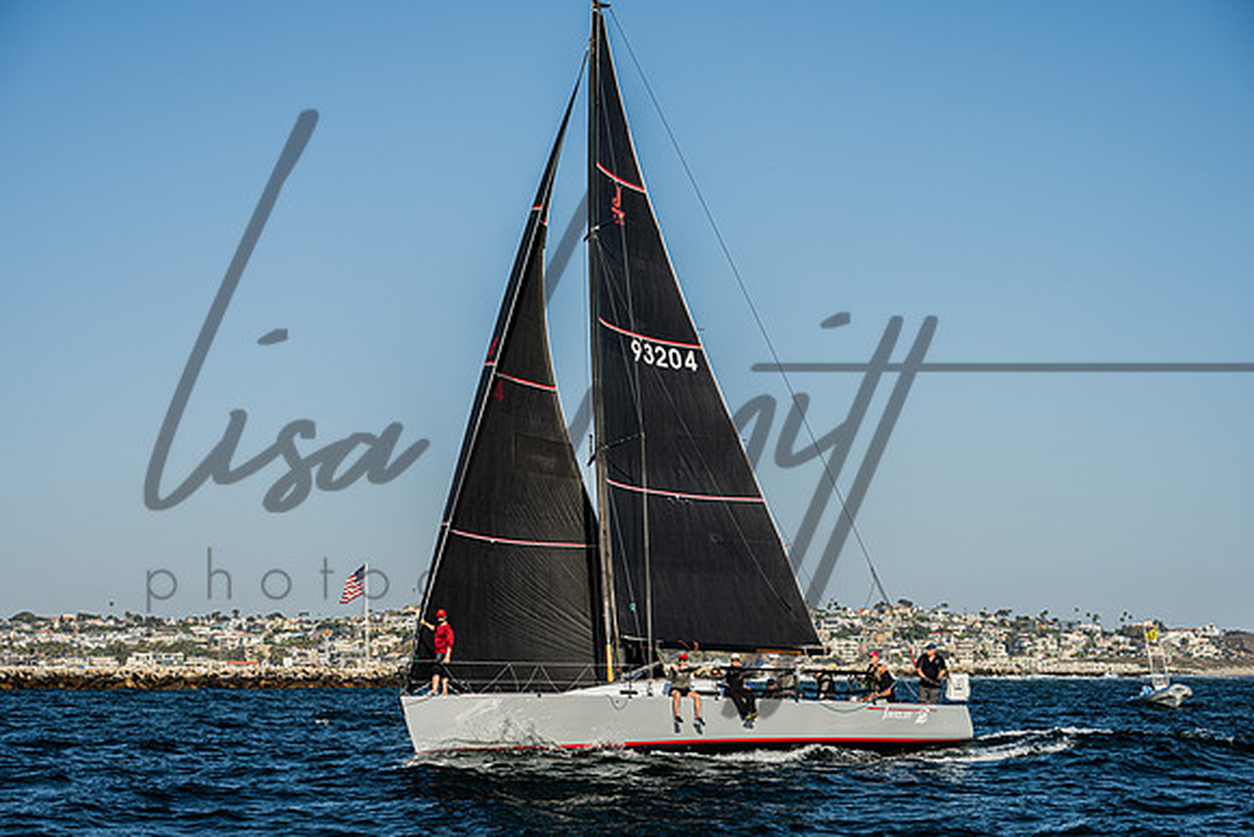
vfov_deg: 16.7
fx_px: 2849
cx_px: 625
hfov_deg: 24.8
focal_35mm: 82
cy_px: 446
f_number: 6
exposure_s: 1/800
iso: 100
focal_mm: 76
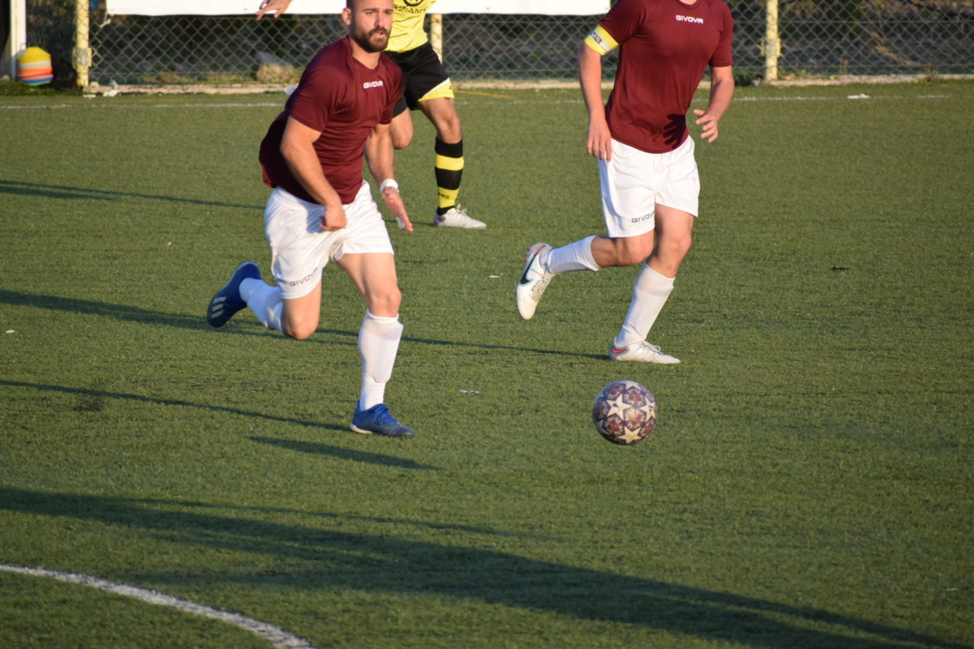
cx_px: 456
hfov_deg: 4.0
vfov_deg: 2.7
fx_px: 13908
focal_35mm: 514
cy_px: 293
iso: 800
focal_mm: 300
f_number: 6.3
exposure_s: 1/800
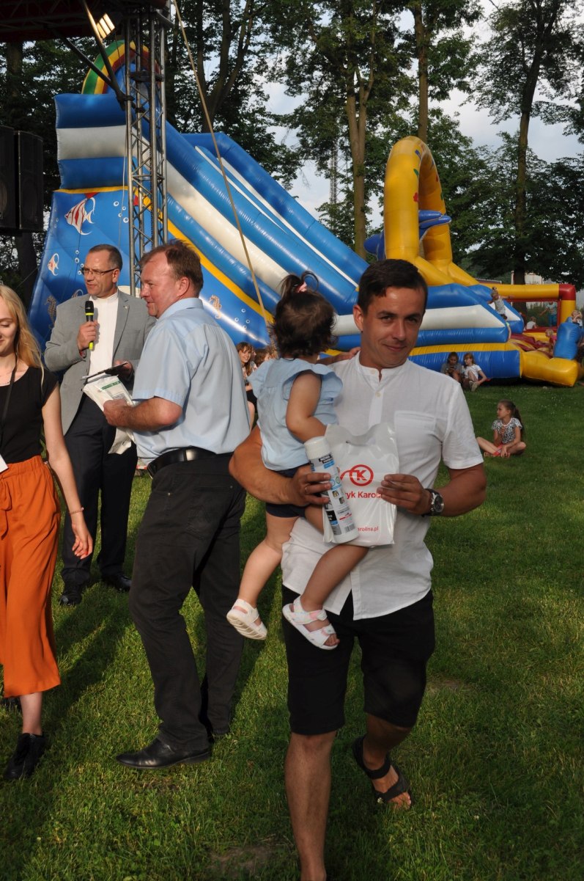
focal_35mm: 44
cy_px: 440
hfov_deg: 30.8
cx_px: 292
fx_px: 1062
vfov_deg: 45.0
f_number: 8
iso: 200
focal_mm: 29
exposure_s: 1/250
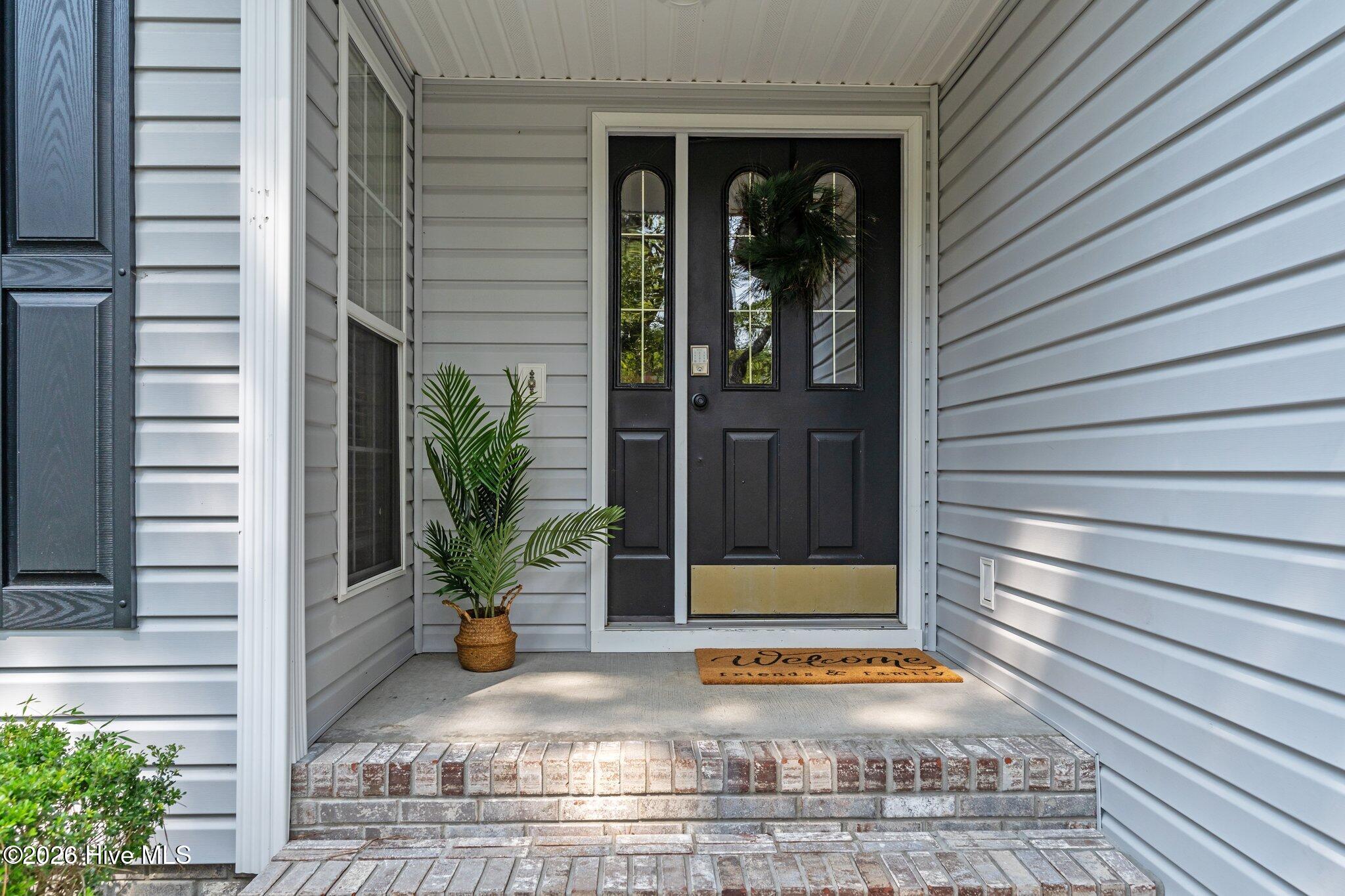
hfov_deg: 69.4
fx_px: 971
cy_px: 448
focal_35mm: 26
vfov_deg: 49.5
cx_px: 672
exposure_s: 1/500
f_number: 5.6
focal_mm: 26
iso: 500
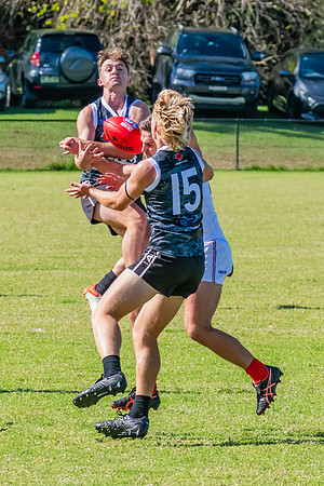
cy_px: 235
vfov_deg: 3.8
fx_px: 7291
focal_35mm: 540
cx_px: 119
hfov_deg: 2.5
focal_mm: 240
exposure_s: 1/1600
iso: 1600
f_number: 11
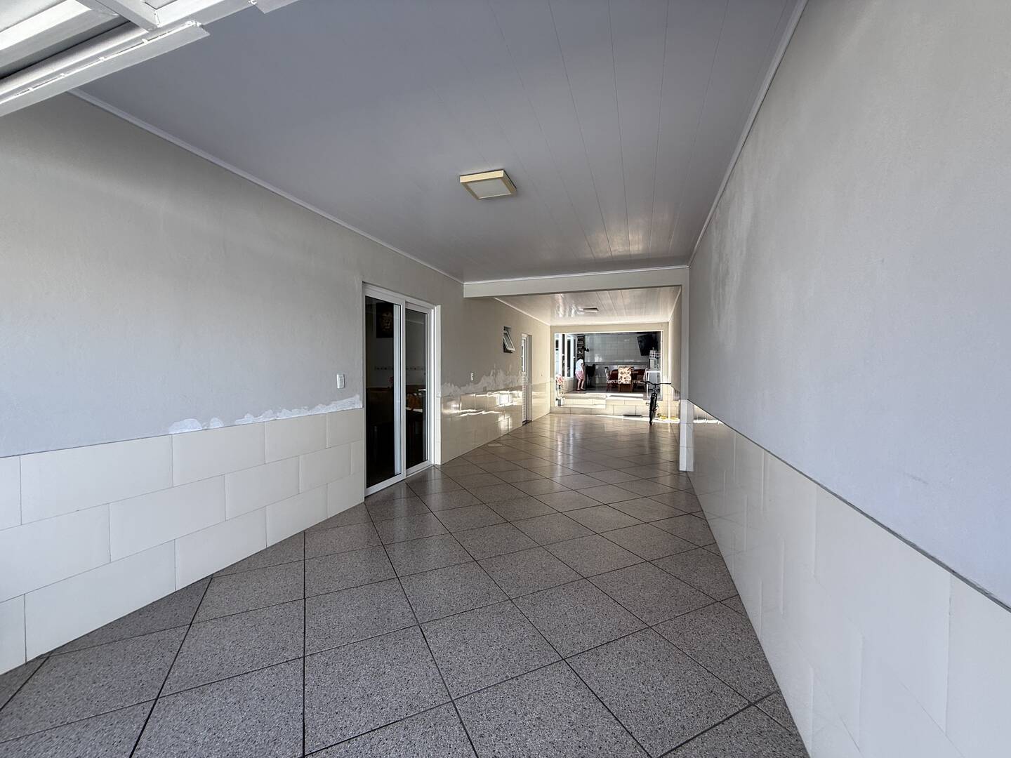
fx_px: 409
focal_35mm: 14
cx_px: 506
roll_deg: -0.4
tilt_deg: -1.5
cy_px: 379
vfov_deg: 85.7
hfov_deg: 102.1
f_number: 2.2
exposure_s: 1/109
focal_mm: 2.22
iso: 50
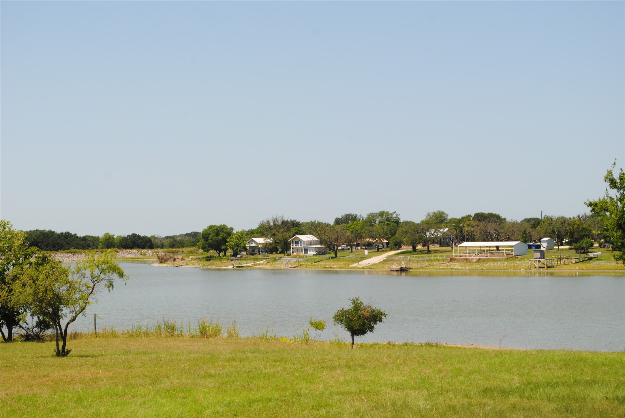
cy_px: 209
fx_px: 1434
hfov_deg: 24.6
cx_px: 312
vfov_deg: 16.6
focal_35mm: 82
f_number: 8
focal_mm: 55
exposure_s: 1/250
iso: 100
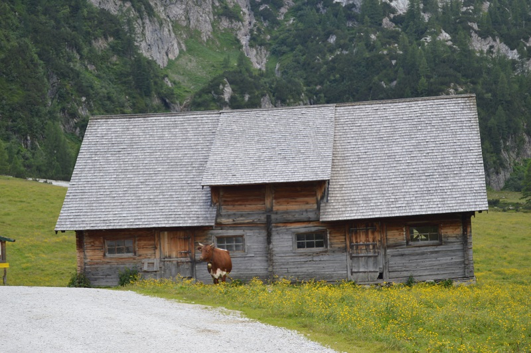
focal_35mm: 82
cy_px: 176
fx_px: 1215
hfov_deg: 24.7
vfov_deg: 16.5
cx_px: 266
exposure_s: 1/125
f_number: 5.6
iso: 100
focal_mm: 55
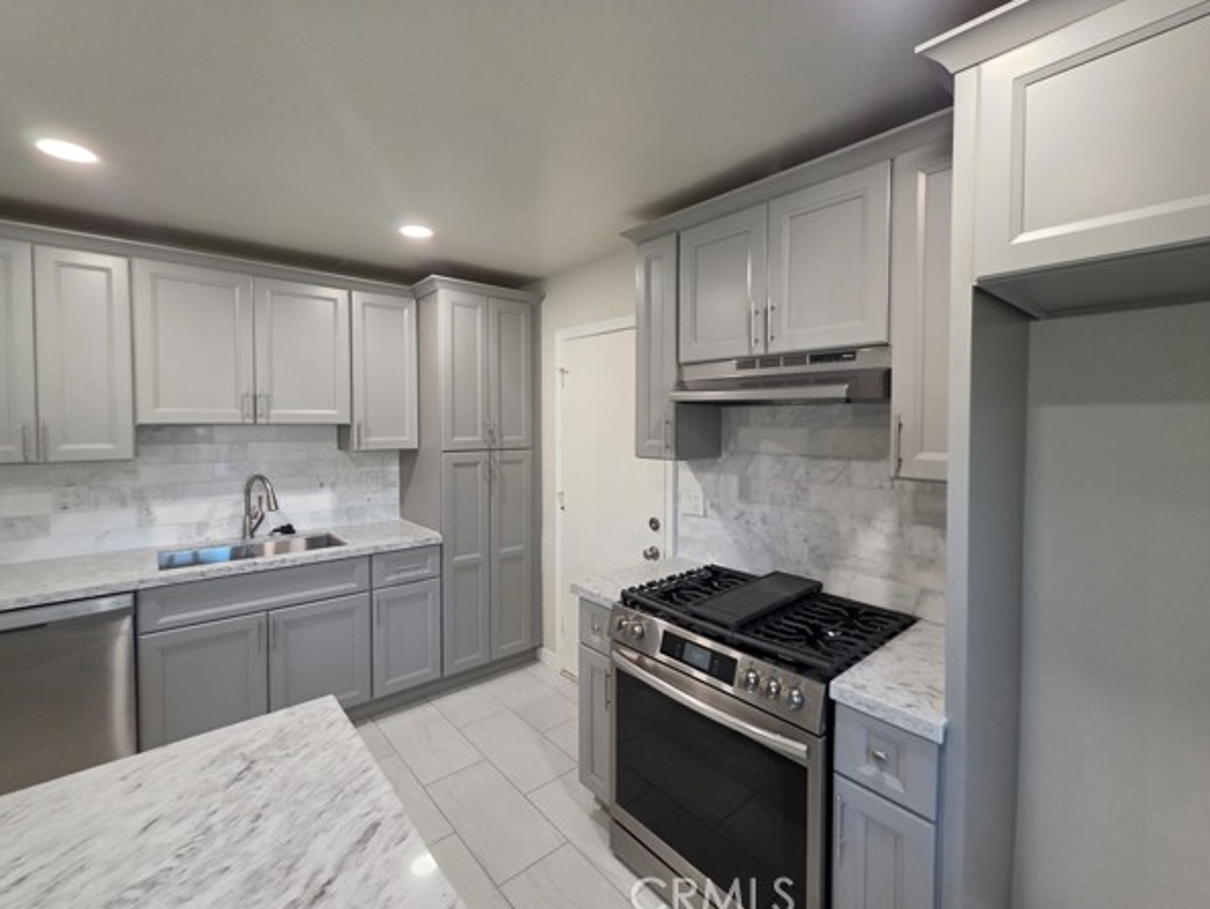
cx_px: 568
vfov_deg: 85.7
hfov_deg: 101.9
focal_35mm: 14
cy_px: 436
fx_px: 490
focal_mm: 2.2
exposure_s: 1/120
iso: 250
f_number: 1.9
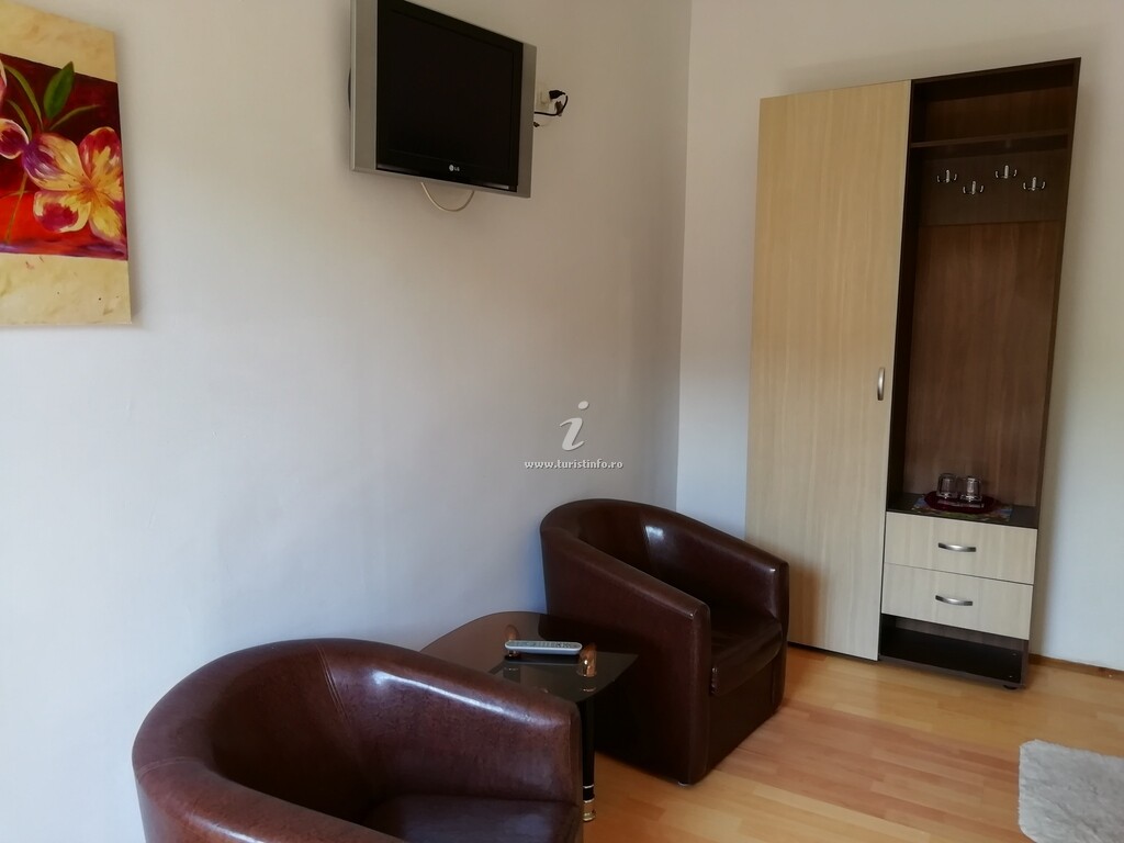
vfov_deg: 53.1
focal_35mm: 26
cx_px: 562
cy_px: 422
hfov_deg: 67.3
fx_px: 844
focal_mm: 3.21
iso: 80
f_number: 2.2
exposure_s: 1/30
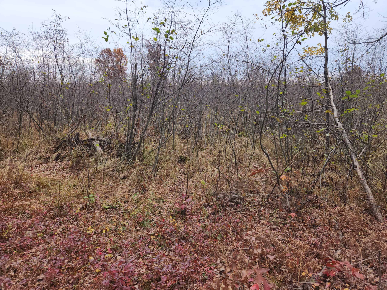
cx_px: 194
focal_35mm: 23
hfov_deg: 73.9
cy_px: 145
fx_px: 257
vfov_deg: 58.9
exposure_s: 1/449
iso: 20
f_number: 1.8
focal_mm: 5.4
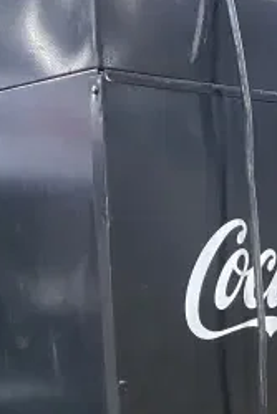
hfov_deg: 15.1
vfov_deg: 20.1
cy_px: 612
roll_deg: +0.7
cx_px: 309
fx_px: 1014
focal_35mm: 88
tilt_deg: -18.2
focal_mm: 4.25
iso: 500
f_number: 1.8
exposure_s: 1/48
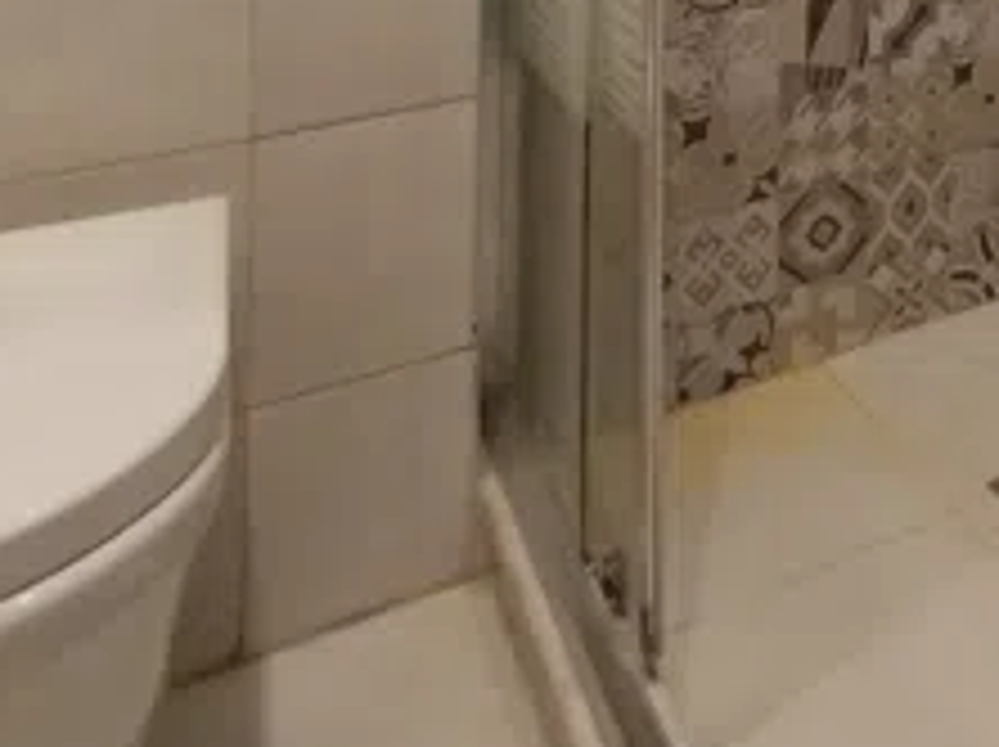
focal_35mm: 41
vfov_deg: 25.8
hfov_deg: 39.3
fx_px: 1182
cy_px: -380
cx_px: 1044
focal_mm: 1.3
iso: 250
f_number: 2.2
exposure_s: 1/25
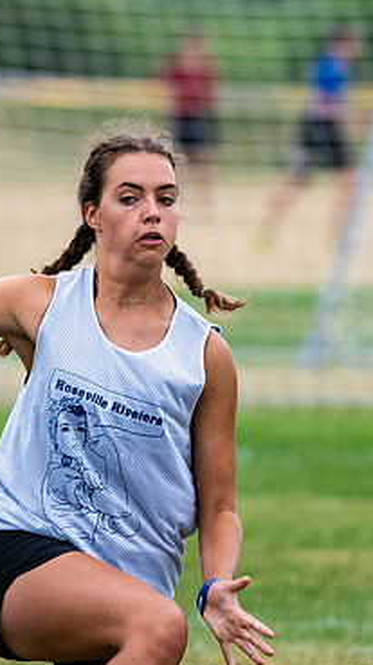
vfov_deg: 2.3
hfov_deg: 1.3
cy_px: 276
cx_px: 154
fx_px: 16615
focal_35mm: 943
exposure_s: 1/2500
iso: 1600
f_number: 5
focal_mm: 300
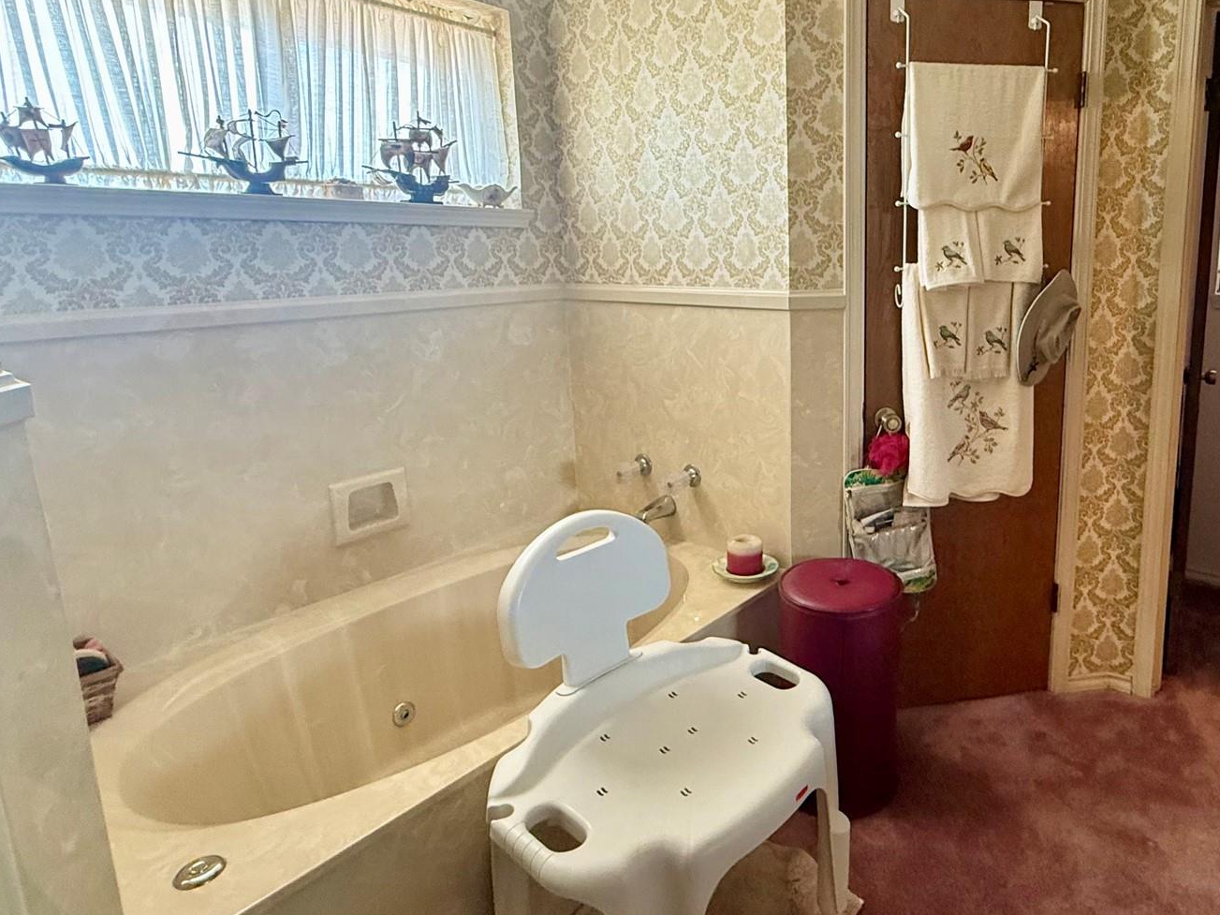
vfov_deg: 60.8
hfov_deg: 74.4
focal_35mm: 22
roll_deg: +1.6
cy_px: 385
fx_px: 775
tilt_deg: -9.3
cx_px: 800
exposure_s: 1/60
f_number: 2.2
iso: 400
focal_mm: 2.22
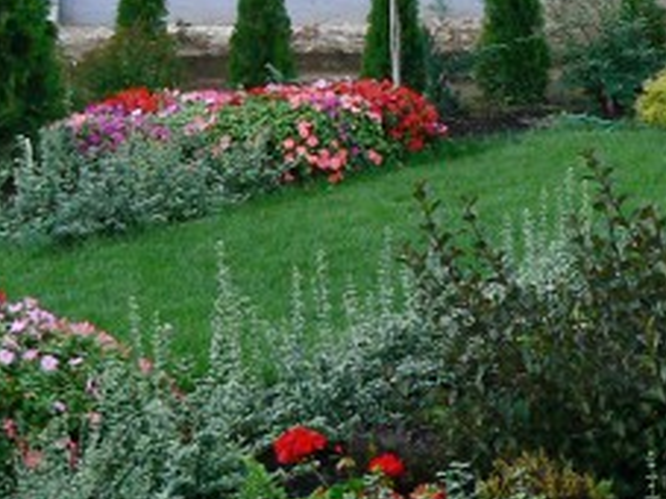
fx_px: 2346
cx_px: 546
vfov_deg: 12.0
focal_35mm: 122
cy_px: 35
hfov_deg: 16.0
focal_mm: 6
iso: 100
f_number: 2.8
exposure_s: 1/30
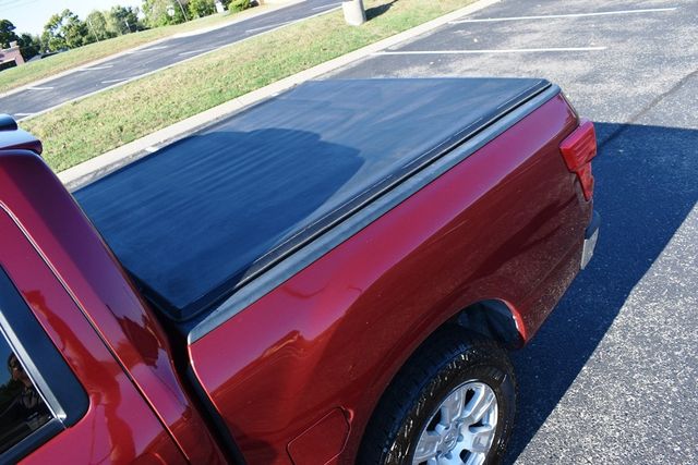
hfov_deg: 67.4
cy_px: 232
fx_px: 524
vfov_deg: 48.0
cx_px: 349
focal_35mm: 27
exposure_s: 1/250
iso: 200
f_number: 7.1
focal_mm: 18
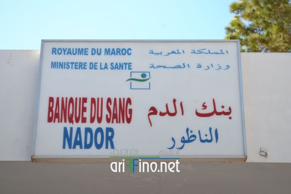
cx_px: 146
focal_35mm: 82
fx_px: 667
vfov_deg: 16.5
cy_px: 97
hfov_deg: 24.6
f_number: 7.1
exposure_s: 1/200
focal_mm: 55
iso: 100
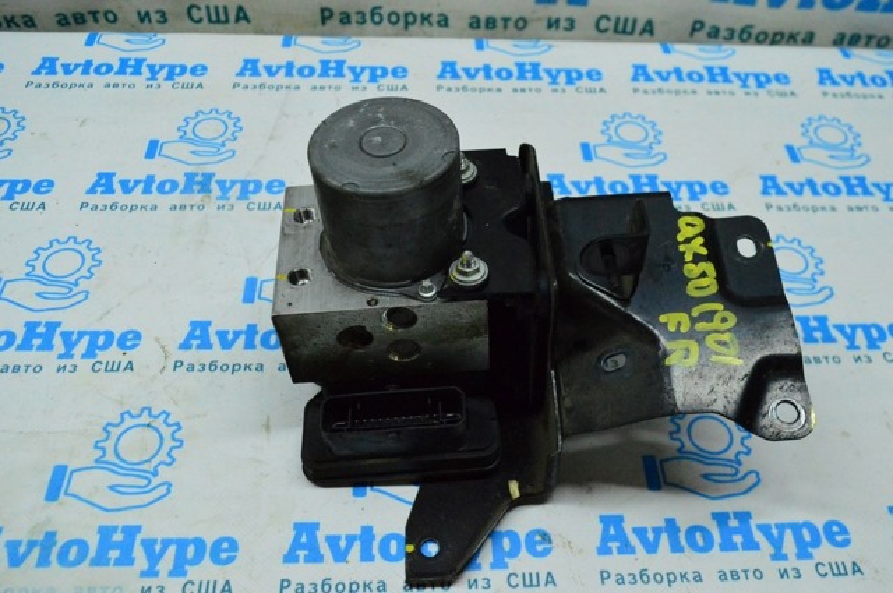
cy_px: 296
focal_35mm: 34
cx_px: 446
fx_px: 855
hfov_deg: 55.2
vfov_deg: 38.3
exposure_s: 1/640
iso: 6400
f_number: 6.3
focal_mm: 23
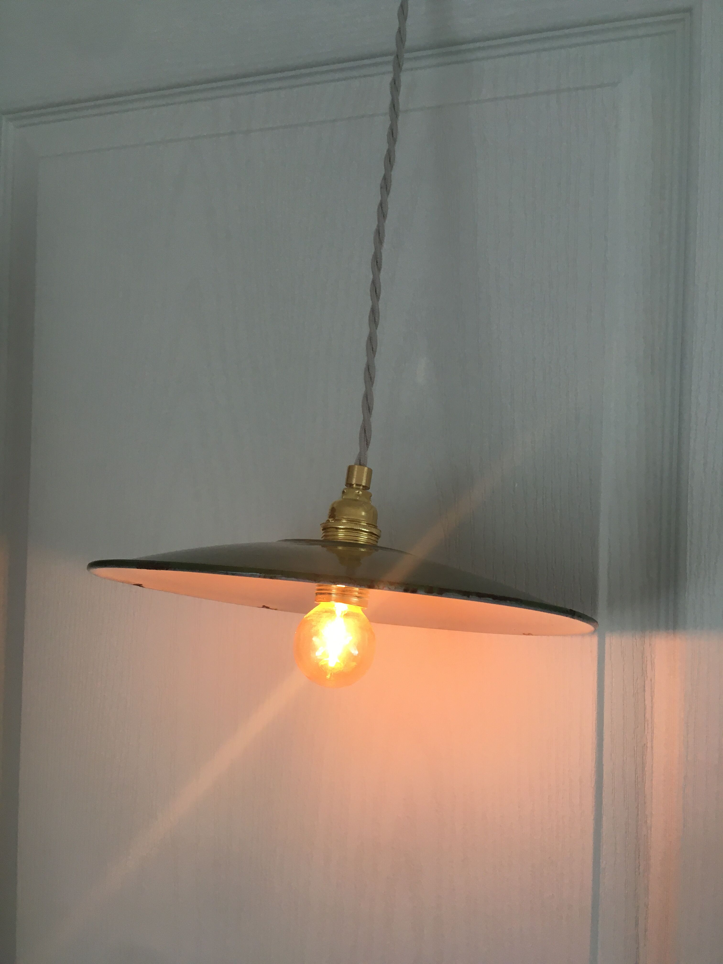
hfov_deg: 48.2
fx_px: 808
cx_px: 362
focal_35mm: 29
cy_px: 482
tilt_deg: -2.6
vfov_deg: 61.7
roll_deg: -3.1
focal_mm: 4.15
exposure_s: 1/33
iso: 32
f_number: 2.2
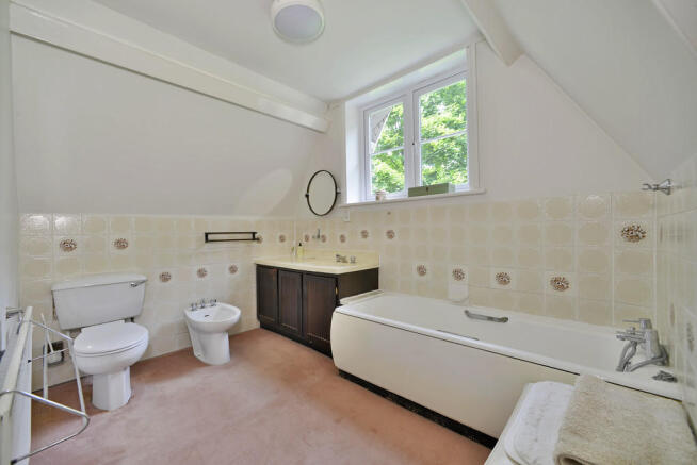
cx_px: 348
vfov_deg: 81.3
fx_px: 271
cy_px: 232
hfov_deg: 104.2
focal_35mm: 14
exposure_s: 1/10
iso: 400
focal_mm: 14
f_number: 7.1
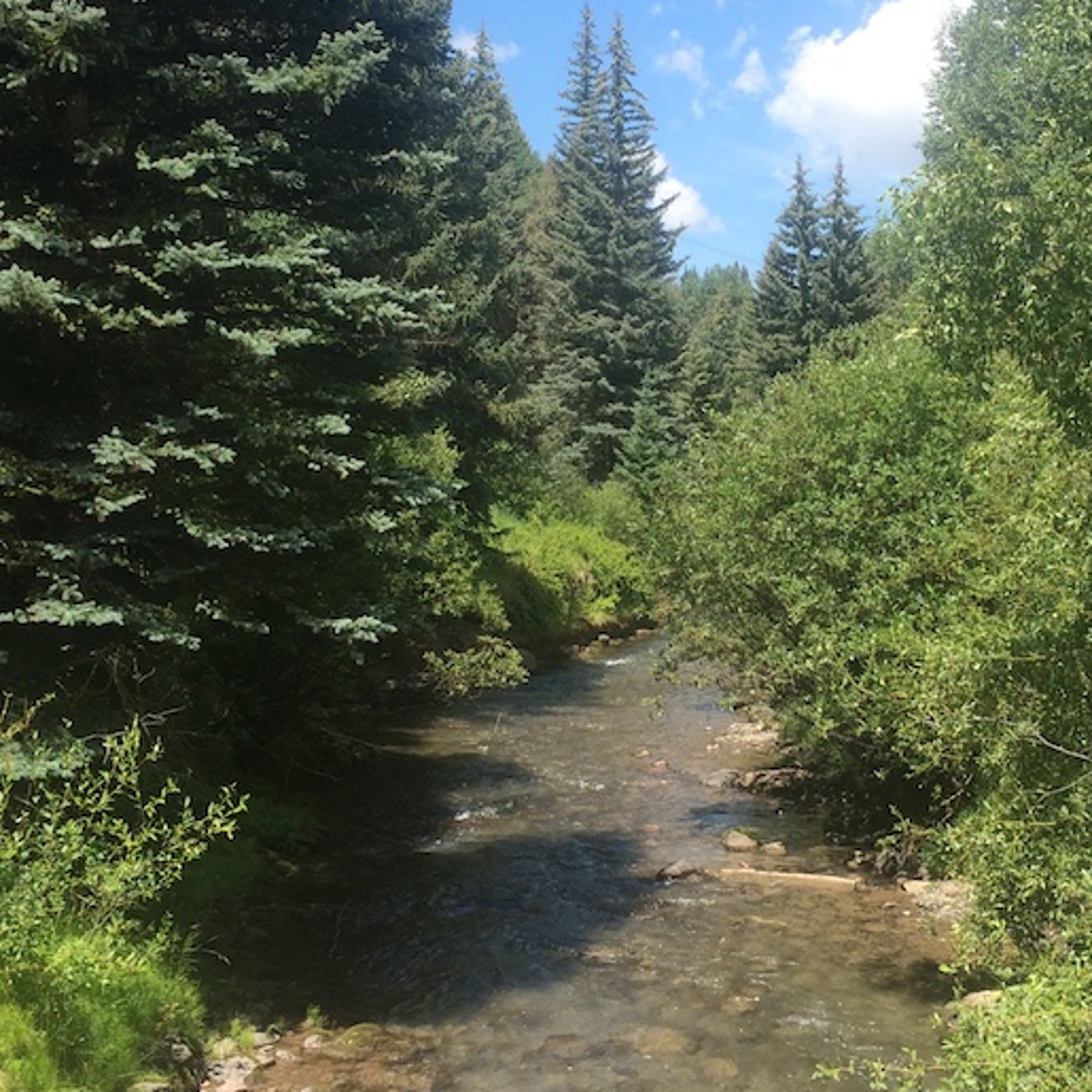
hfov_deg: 33.2
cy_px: 441
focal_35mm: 51
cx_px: 679
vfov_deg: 33.3
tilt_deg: +1.2
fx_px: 1820
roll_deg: +0.1
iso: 32
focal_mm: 4.15
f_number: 2.2
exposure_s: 1/1080
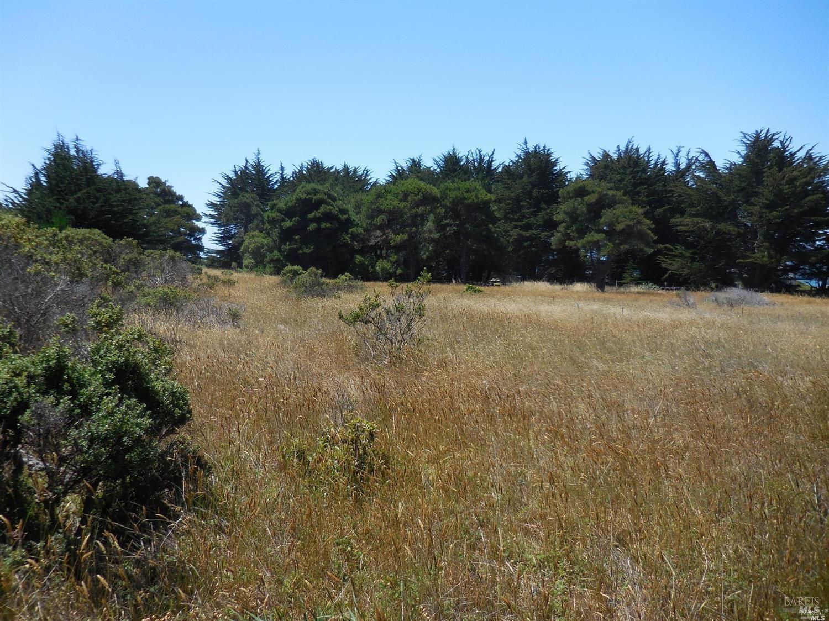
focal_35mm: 25
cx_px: 414
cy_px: 310
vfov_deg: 54.9
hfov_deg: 69.4
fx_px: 599
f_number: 3.3
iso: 125
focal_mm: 4.5
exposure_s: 1/1250
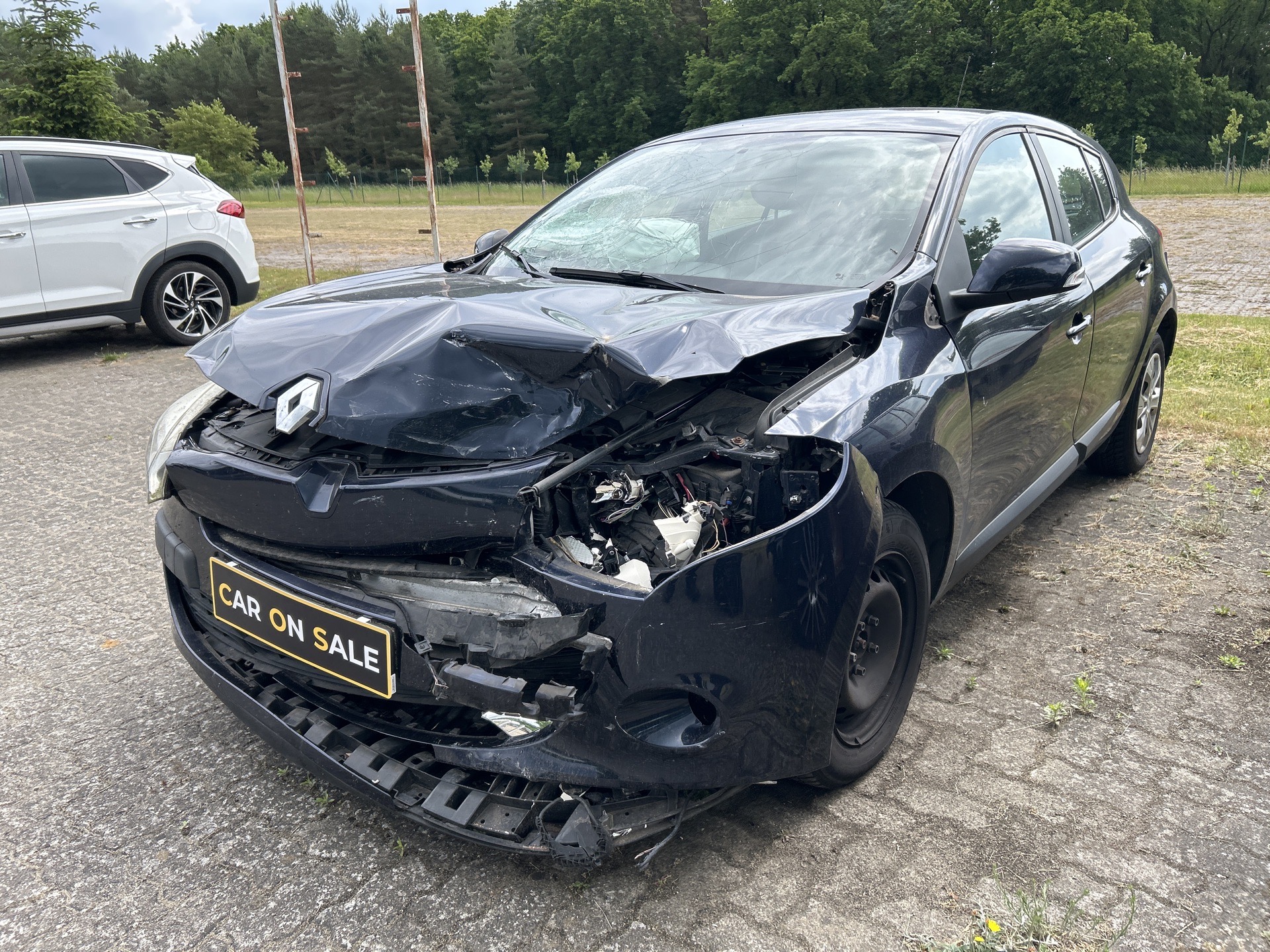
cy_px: 476
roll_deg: +1.8
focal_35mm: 26
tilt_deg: -15.5
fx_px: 954
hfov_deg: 67.3
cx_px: 635
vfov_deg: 53.1
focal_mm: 5.7
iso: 50
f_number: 1.5
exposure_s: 1/1224
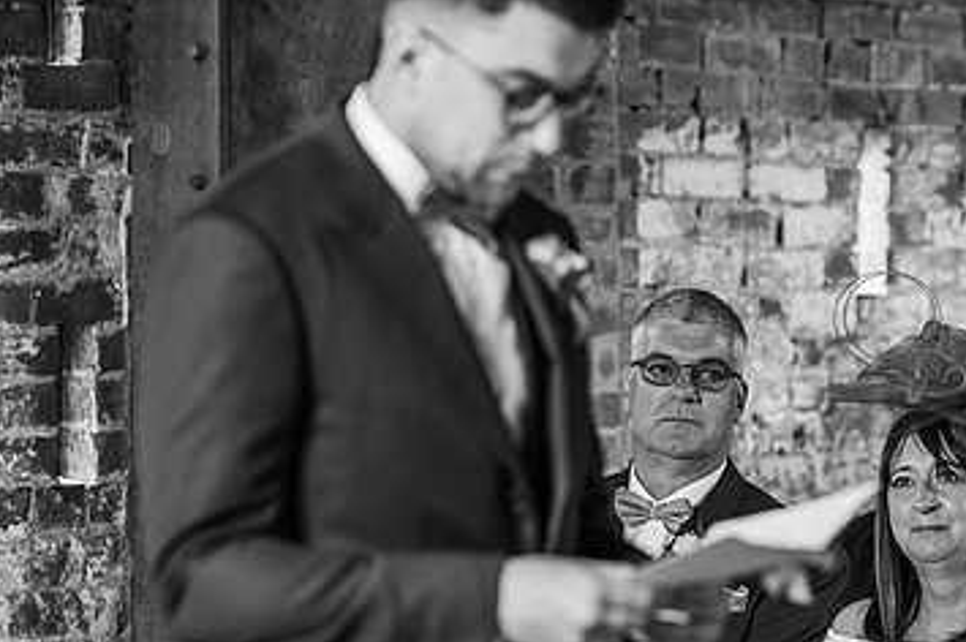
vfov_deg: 9.8
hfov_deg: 14.8
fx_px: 3726
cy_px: 345
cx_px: 525
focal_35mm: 139
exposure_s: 1/200
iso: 1400
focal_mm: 85
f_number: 2.5
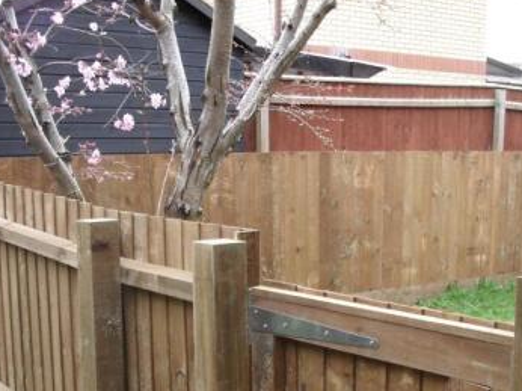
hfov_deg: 32.4
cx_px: 351
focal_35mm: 59
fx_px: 889
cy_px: 322
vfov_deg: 24.3
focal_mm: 6.3
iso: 100
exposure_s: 1/60
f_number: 3.2
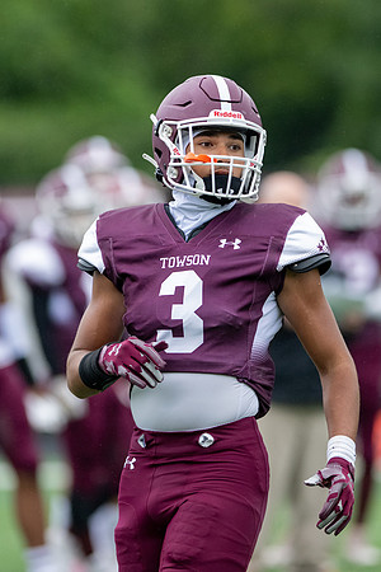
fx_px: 8101
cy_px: 249
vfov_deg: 4.0
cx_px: 225
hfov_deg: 2.7
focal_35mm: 510
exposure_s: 1/1250
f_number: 2.8
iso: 1600
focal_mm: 300
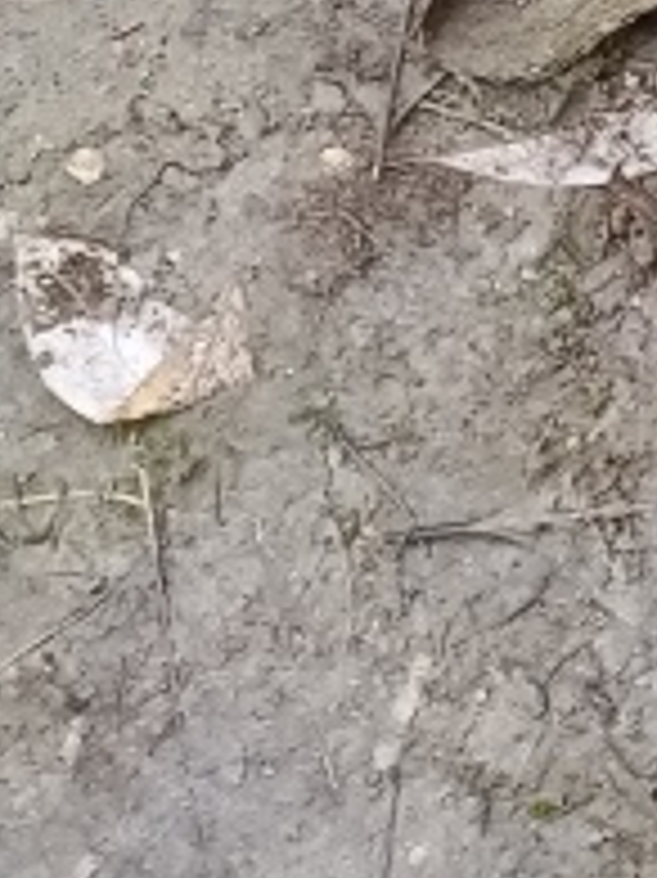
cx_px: 1467
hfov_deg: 9.8
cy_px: -385
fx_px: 3471
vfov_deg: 13.7
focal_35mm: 137
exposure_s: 1/50
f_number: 1.79
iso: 750
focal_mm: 4.71
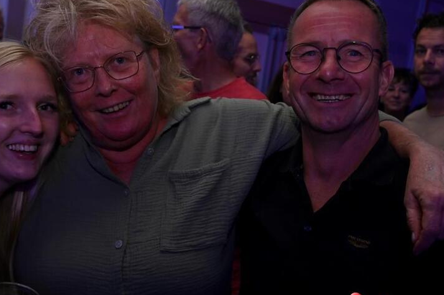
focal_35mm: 50
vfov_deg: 26.9
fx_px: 616
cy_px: 157
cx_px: 190
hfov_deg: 39.6
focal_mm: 36
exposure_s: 1/60
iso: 1000
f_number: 7.1
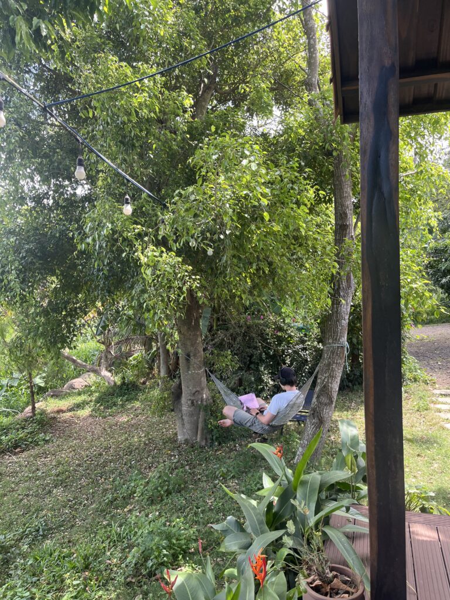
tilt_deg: -2.3
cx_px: 225
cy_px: 300
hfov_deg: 53.1
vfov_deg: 67.3
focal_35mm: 26
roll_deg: +1.7
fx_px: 451
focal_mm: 5.1
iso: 40
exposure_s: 1/176
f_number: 1.6
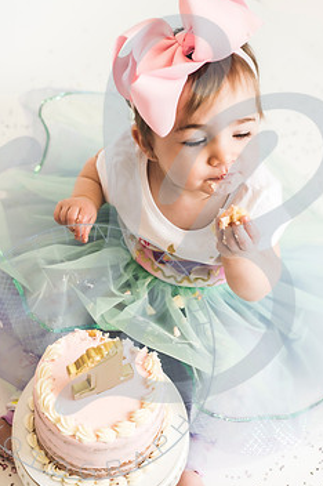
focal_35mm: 64
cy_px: 247
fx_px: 863
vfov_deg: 31.4
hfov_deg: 21.2
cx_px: 149
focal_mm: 50
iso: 200
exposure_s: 1/160
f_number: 2.8
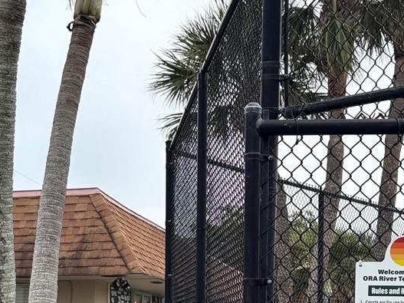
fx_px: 922
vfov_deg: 17.8
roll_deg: +0.2
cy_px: 354
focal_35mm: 79
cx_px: 157
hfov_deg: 24.7
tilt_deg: -0.7
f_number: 1.6
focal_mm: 5.96
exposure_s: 1/2208
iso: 50
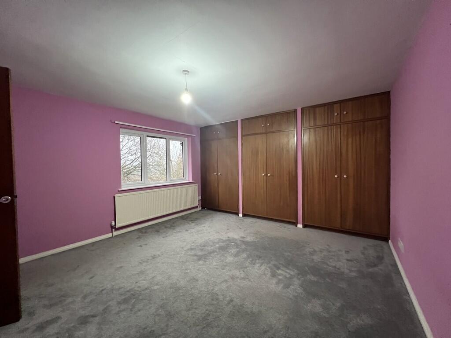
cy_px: 169
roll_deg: +1.1
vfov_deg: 89.9
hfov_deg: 106.2
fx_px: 169
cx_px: 226
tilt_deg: -0.3
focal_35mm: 13
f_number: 1.8
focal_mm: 1.57
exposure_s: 1/50
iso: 800
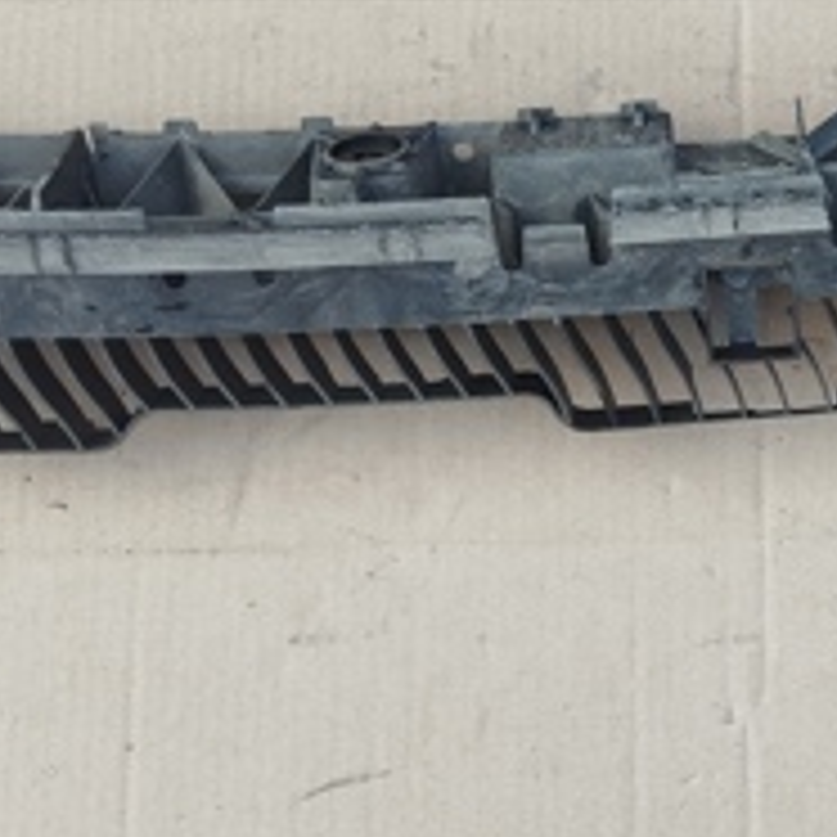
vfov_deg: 23.1
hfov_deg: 23.2
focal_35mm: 73
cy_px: 90
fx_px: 1997
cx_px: 720
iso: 64
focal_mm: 5.31
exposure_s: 1/50
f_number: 1.7
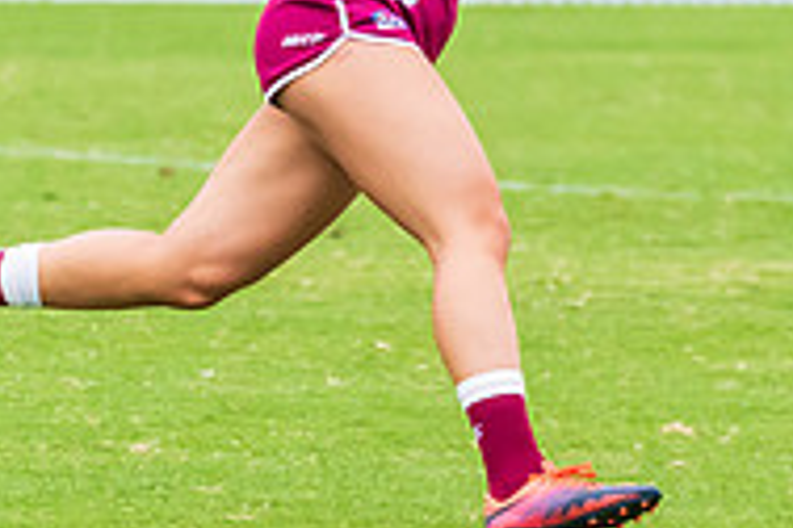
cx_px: 1576
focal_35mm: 1003
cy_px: 153
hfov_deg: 2.1
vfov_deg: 1.4
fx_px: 22092
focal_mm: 240
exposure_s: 1/1250
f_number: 5.3
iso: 1800
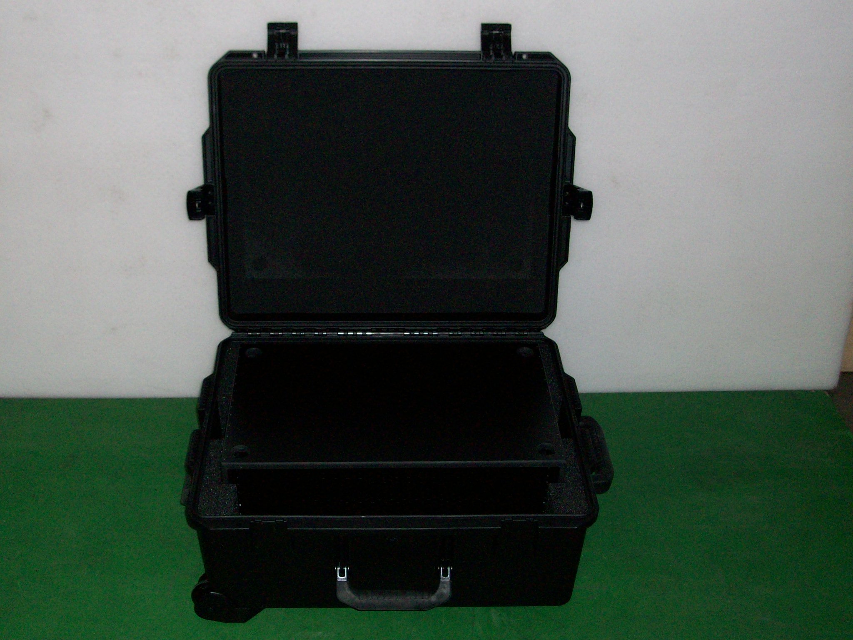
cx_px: 426
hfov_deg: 44.8
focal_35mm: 42
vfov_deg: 34.3
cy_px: 320
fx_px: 1035
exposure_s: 1/65.1
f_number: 3.2
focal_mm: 7.1
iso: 160
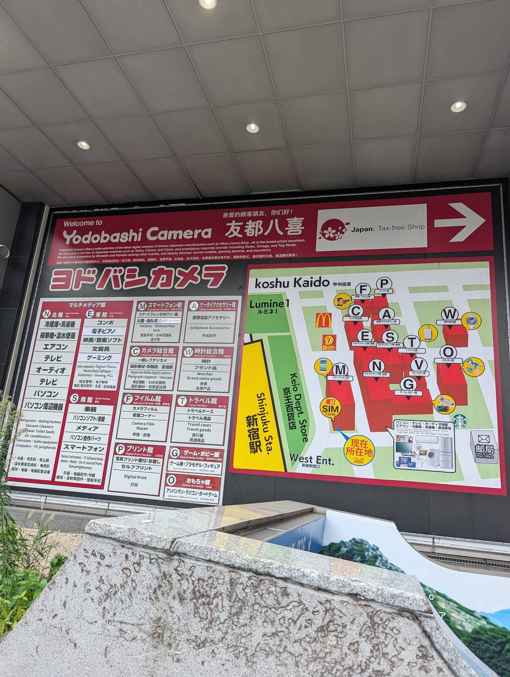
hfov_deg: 56.9
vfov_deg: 71.5
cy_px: 338
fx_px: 470
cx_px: 255
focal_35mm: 24
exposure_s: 1/149
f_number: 1.68
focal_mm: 6.9
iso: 32
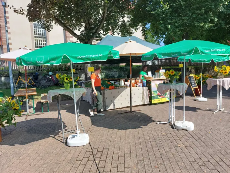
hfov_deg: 69.4
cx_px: 115
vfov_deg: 54.9
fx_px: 166
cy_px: 86
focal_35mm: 25
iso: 25
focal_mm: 5.23
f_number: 1.8
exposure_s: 1/898
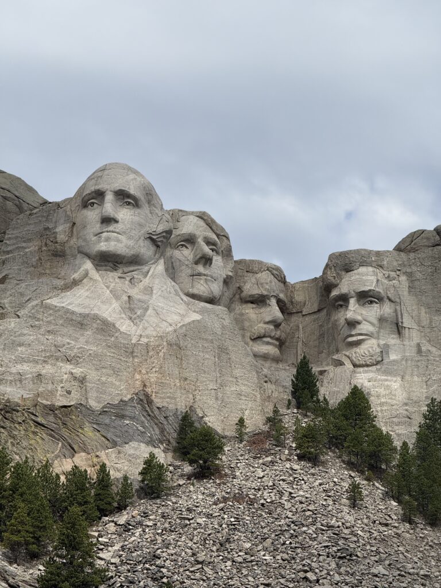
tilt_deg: +18.8
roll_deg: +0.1
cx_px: 220
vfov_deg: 16.4
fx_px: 2038
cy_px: 294
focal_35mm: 120
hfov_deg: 12.3
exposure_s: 1/2083
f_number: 2.8
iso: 64
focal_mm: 15.66
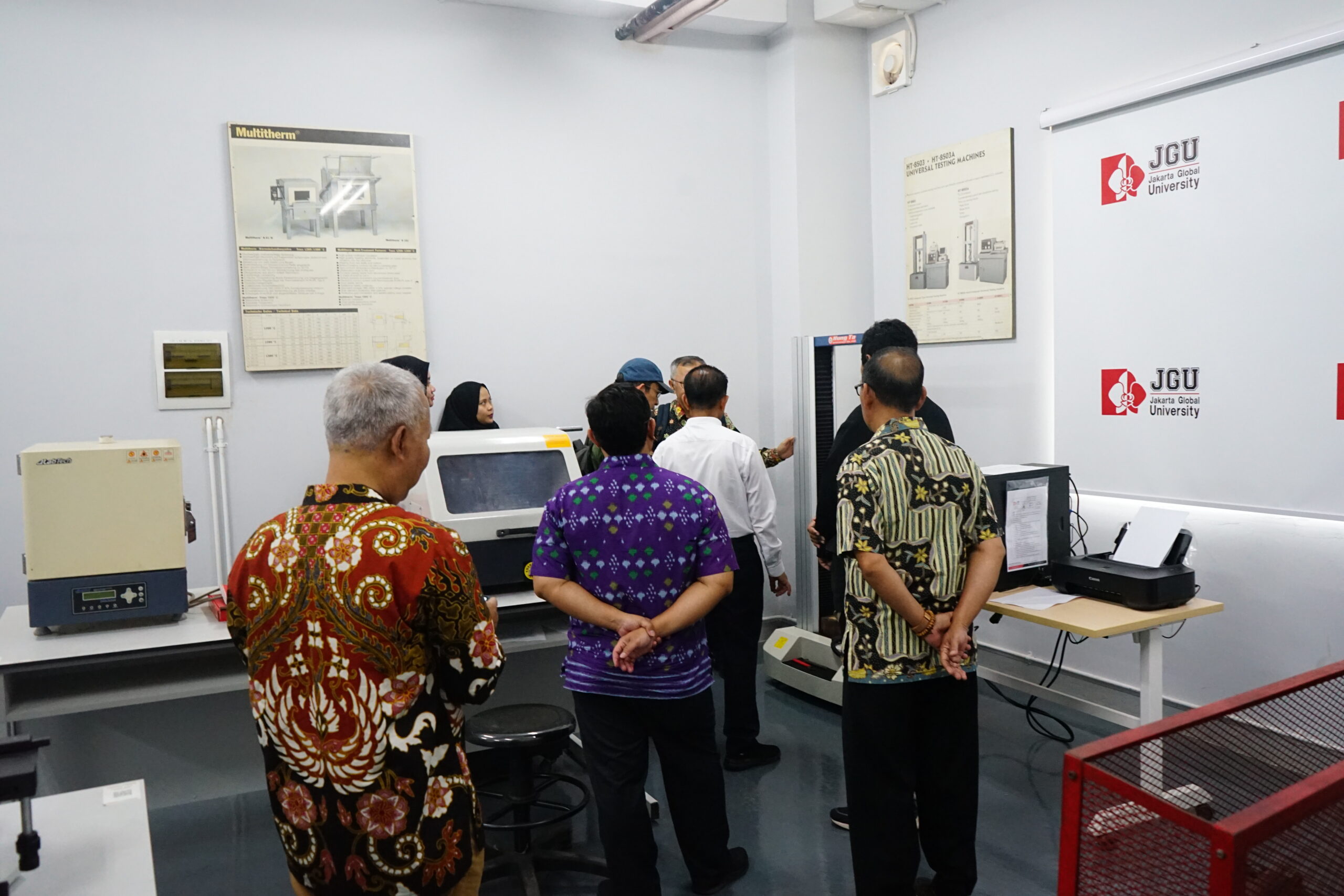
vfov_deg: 46.4
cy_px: 448
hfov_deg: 65.5
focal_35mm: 28
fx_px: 1045
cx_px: 672
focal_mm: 28
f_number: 5.6
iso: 5000
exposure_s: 1/100
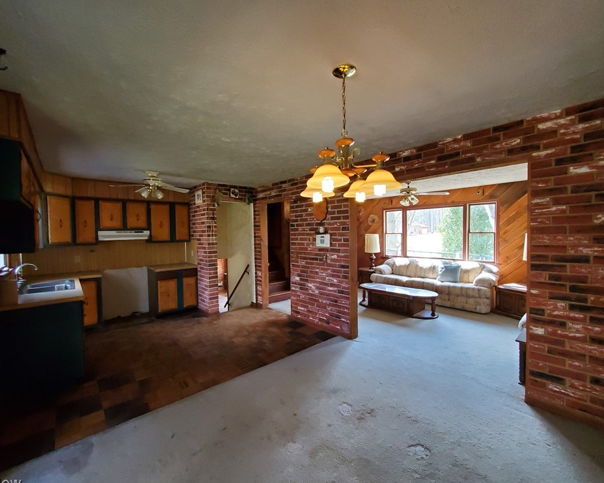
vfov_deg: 88.0
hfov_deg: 100.6
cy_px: 243
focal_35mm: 14
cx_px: 287
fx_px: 250
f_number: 2.2
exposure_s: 1/59
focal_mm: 1.8
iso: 500
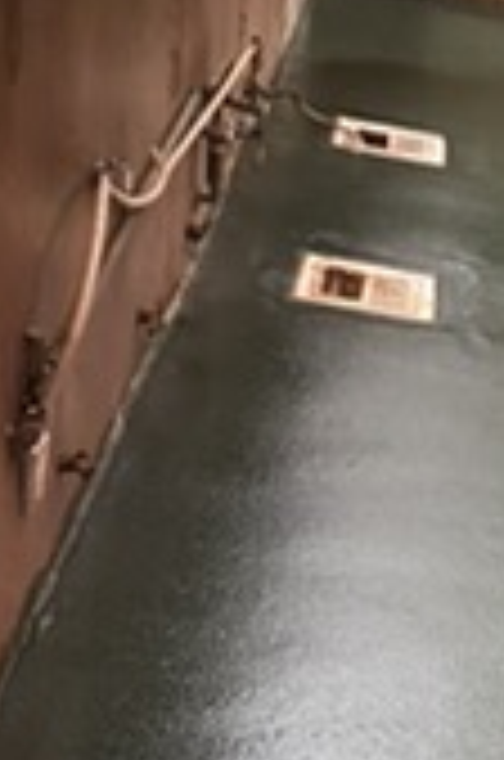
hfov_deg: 16.3
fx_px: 1624
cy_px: 805
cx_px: 724
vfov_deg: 24.8
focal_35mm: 77
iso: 640
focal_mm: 4.25
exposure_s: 1/30
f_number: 1.8
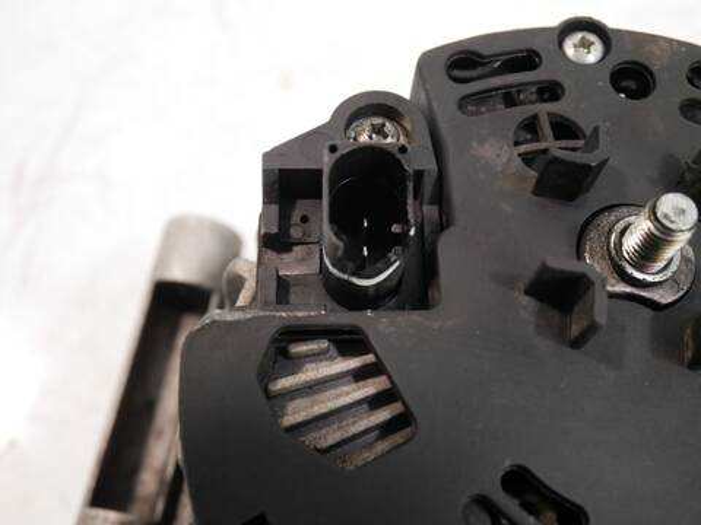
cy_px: 262
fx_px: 810
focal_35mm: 40
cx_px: 350
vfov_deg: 36.0
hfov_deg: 46.8
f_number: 4.6
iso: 1600
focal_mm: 20
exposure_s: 1/60
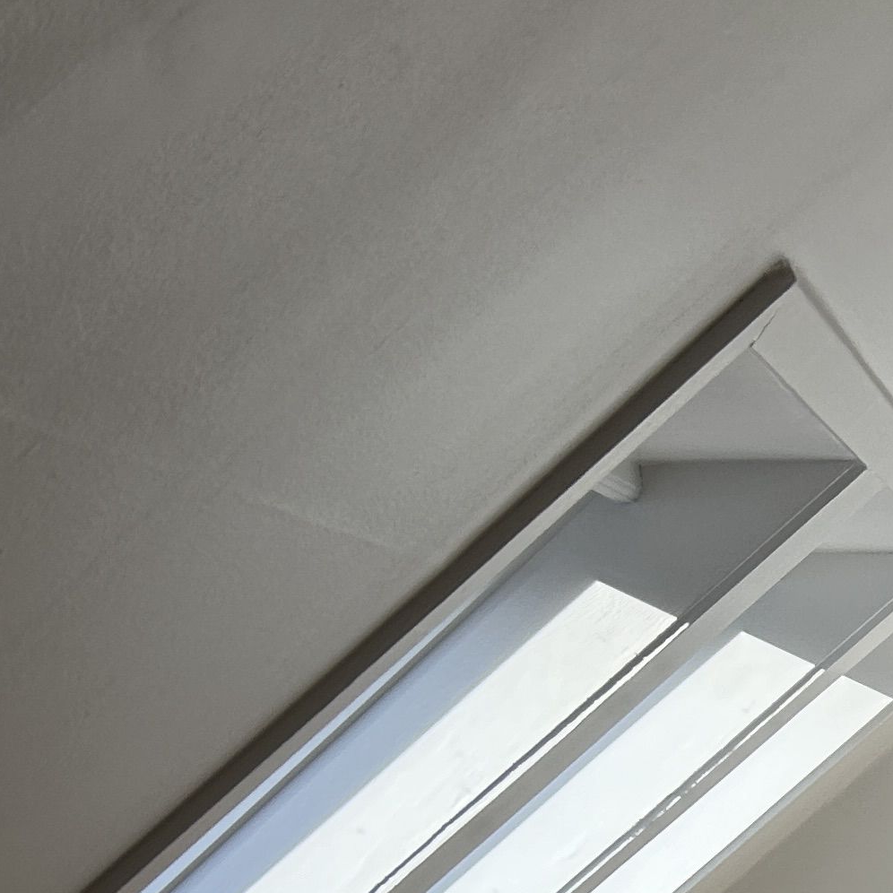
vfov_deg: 15.7
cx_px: 1224
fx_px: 2714
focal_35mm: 93
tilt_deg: -17.0
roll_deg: -0.2
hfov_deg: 17.3
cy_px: 1646
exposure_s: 1/753
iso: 50
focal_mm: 5.7
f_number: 1.5
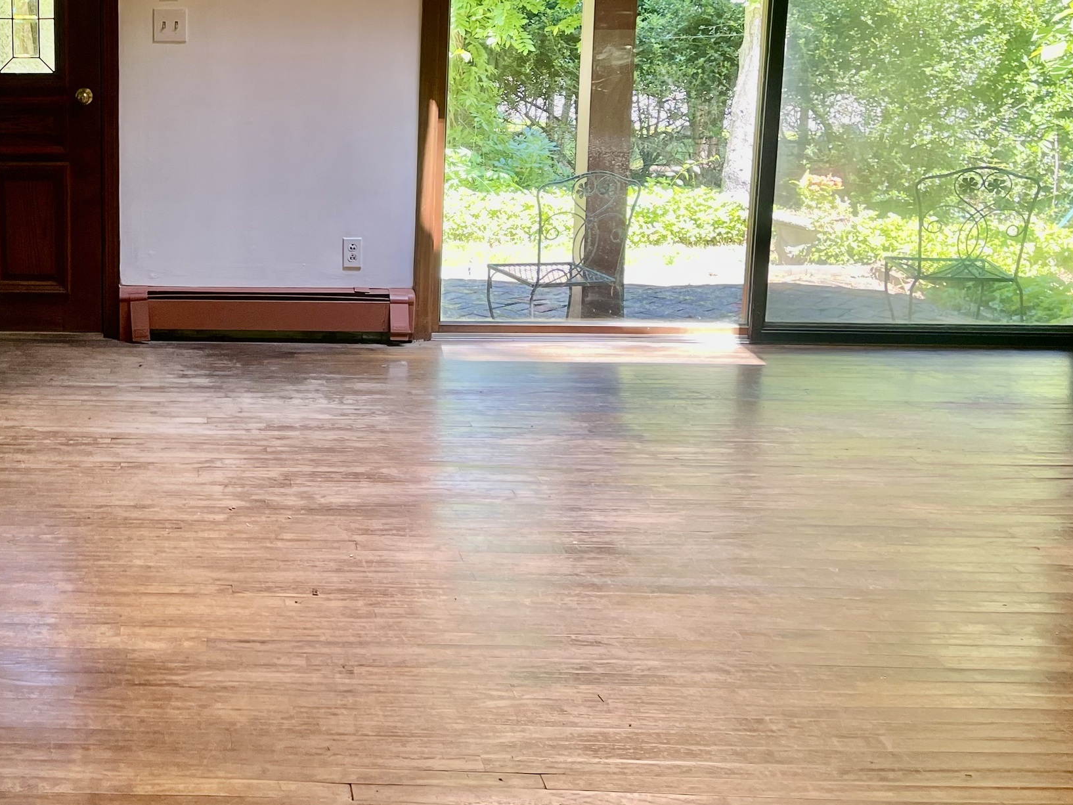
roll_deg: +0.4
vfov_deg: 30.4
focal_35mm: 47
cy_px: 210
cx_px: 100
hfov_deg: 37.7
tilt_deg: -8.8
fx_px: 1457
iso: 100
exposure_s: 1/121
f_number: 1.6
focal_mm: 5.1
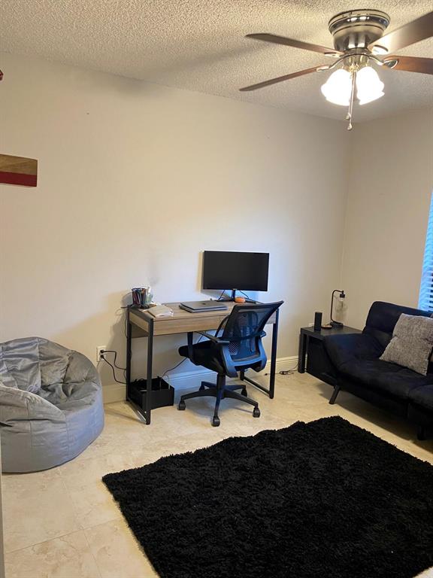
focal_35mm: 26
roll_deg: -2.1
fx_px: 434
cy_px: 289
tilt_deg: -8.5
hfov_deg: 53.1
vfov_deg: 67.3
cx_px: 216
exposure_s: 1/60
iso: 250
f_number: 1.8
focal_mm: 4.25
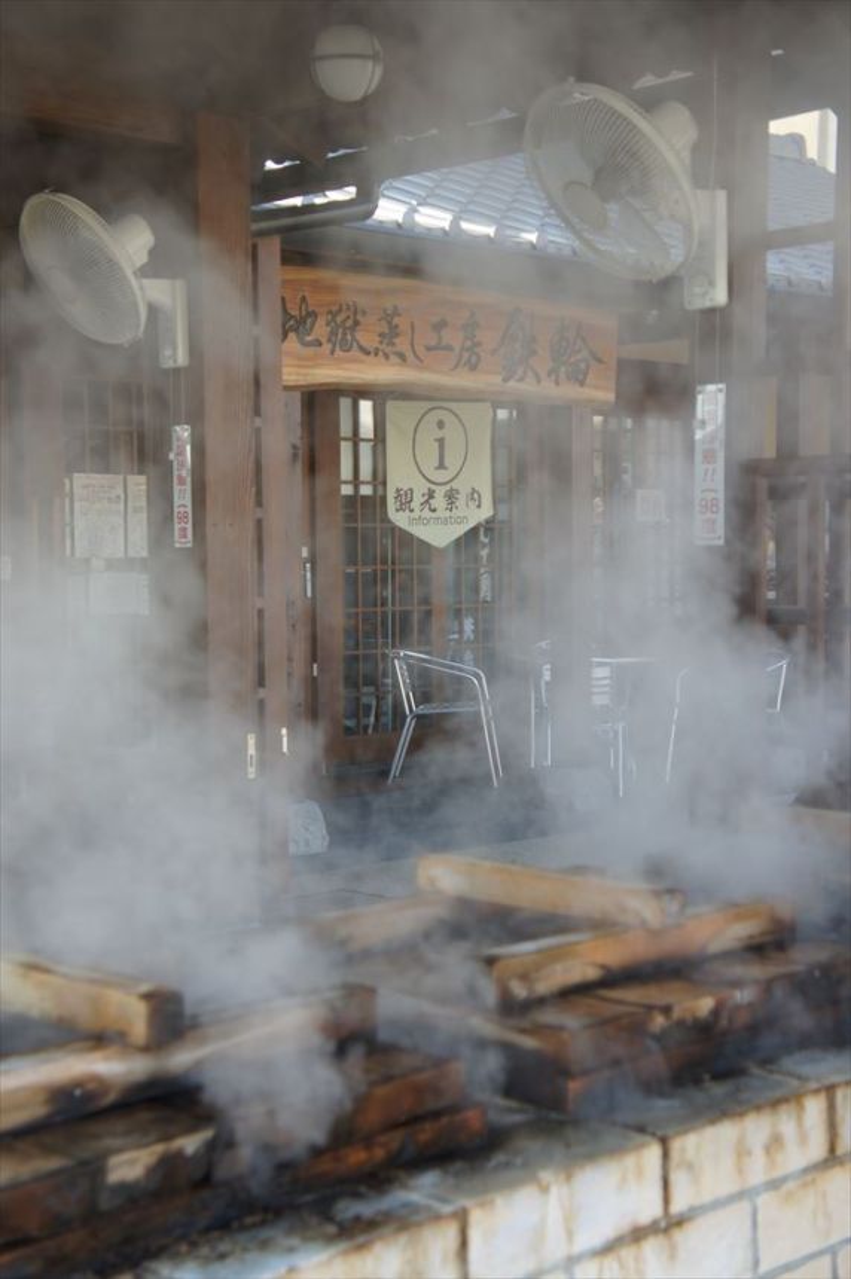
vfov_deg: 36.9
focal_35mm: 54
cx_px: 426
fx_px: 1918
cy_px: 640
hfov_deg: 25.0
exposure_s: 1/80
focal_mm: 36
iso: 200
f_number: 5.6
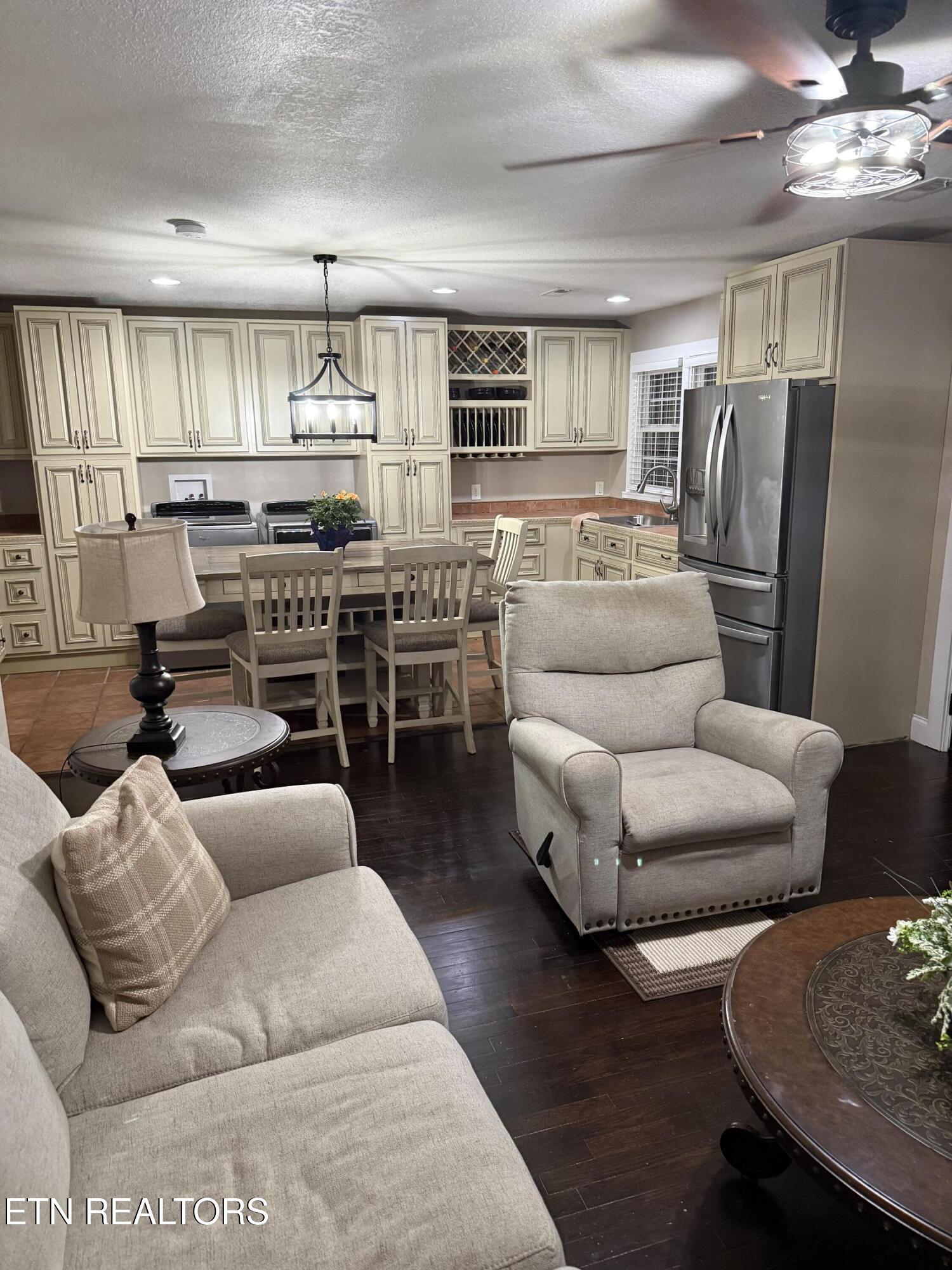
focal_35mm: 24
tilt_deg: -12.8
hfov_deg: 56.8
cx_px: 476
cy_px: 635
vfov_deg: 71.6
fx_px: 880
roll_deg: -0.3
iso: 320
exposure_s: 1/60
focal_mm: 6.76
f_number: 1.78
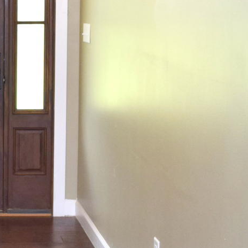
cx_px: -78
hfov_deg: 16.6
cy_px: 88
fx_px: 802
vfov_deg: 17.5
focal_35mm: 99
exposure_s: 1/125
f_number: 5.6
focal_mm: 18
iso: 640
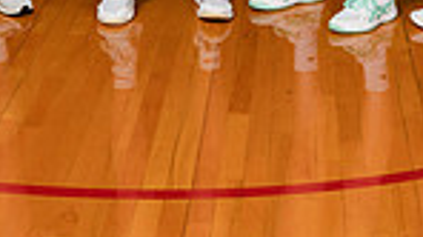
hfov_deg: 17.3
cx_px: 266
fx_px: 1390
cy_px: -320
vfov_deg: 8.9
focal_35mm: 124
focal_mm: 39
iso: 640
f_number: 8
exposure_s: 1/250
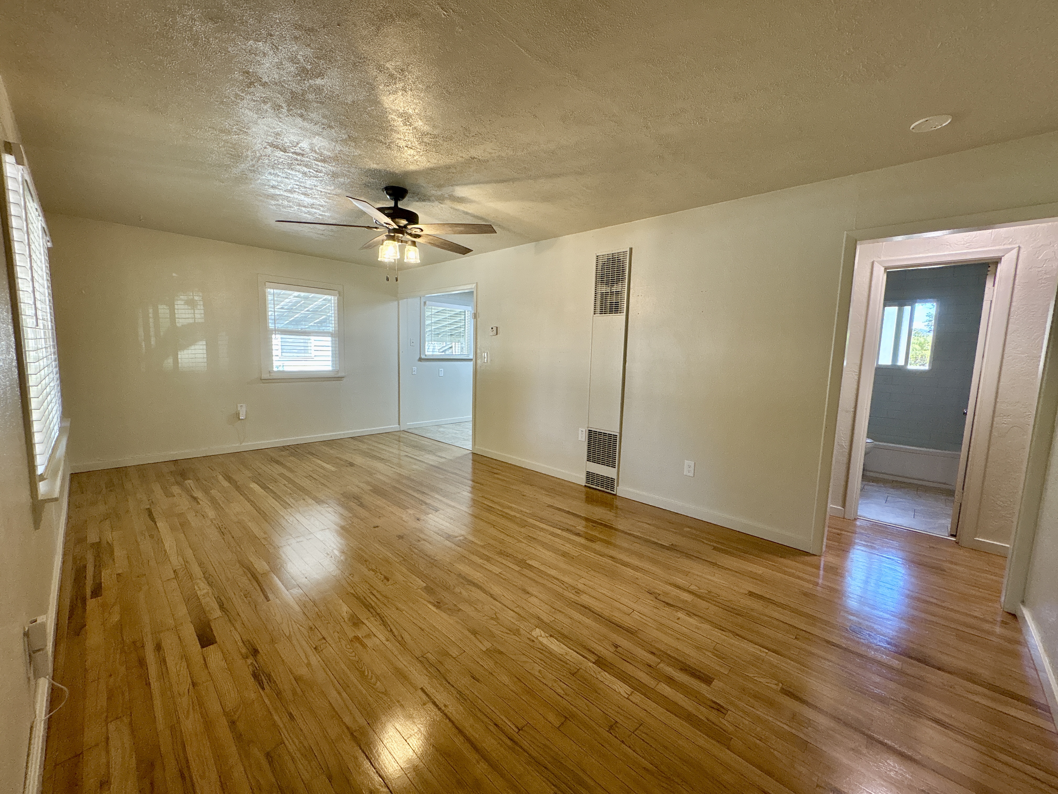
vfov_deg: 85.7
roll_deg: -1.8
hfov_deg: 102.1
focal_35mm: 14
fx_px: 428
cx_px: 529
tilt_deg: -6.1
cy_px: 397
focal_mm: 2.22
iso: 200
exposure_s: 1/120
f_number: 2.2
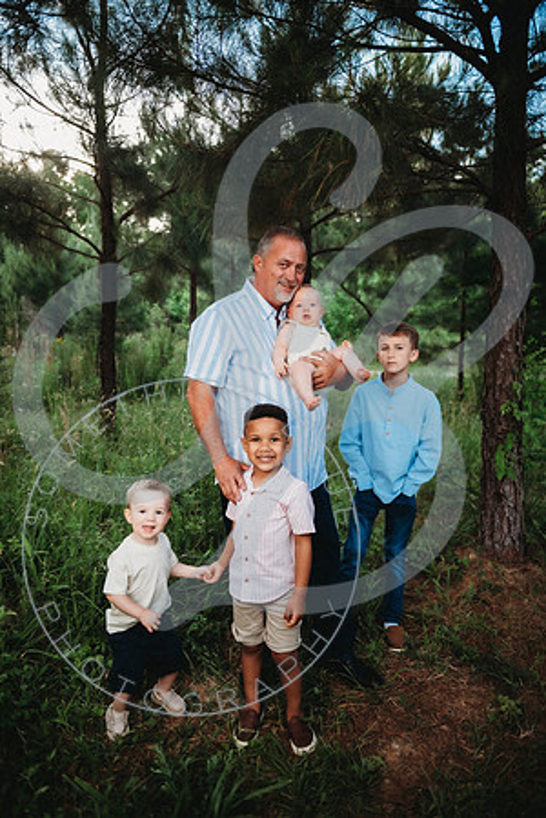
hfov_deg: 46.4
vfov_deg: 65.5
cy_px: 409
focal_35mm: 28
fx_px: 637
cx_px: 273
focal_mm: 28
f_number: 2.8
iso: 100
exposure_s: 1/200
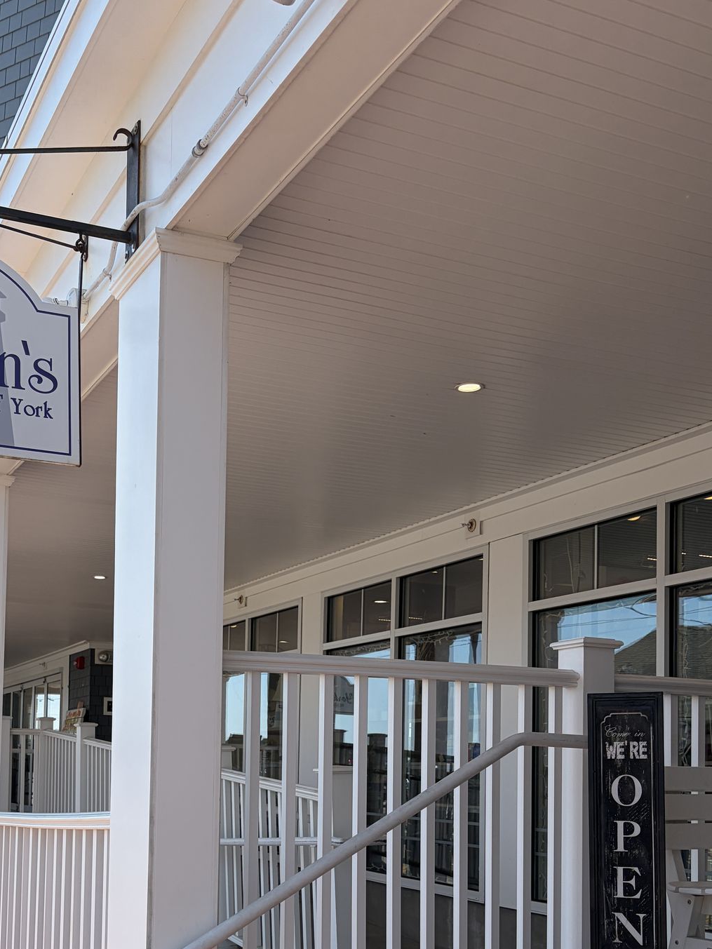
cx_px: 189
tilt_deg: +2.9
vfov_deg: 44.1
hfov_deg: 34.5
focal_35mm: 41
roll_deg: -1.1
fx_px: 1124
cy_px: 726
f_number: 1.6
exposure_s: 1/2208
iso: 50
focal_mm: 5.96
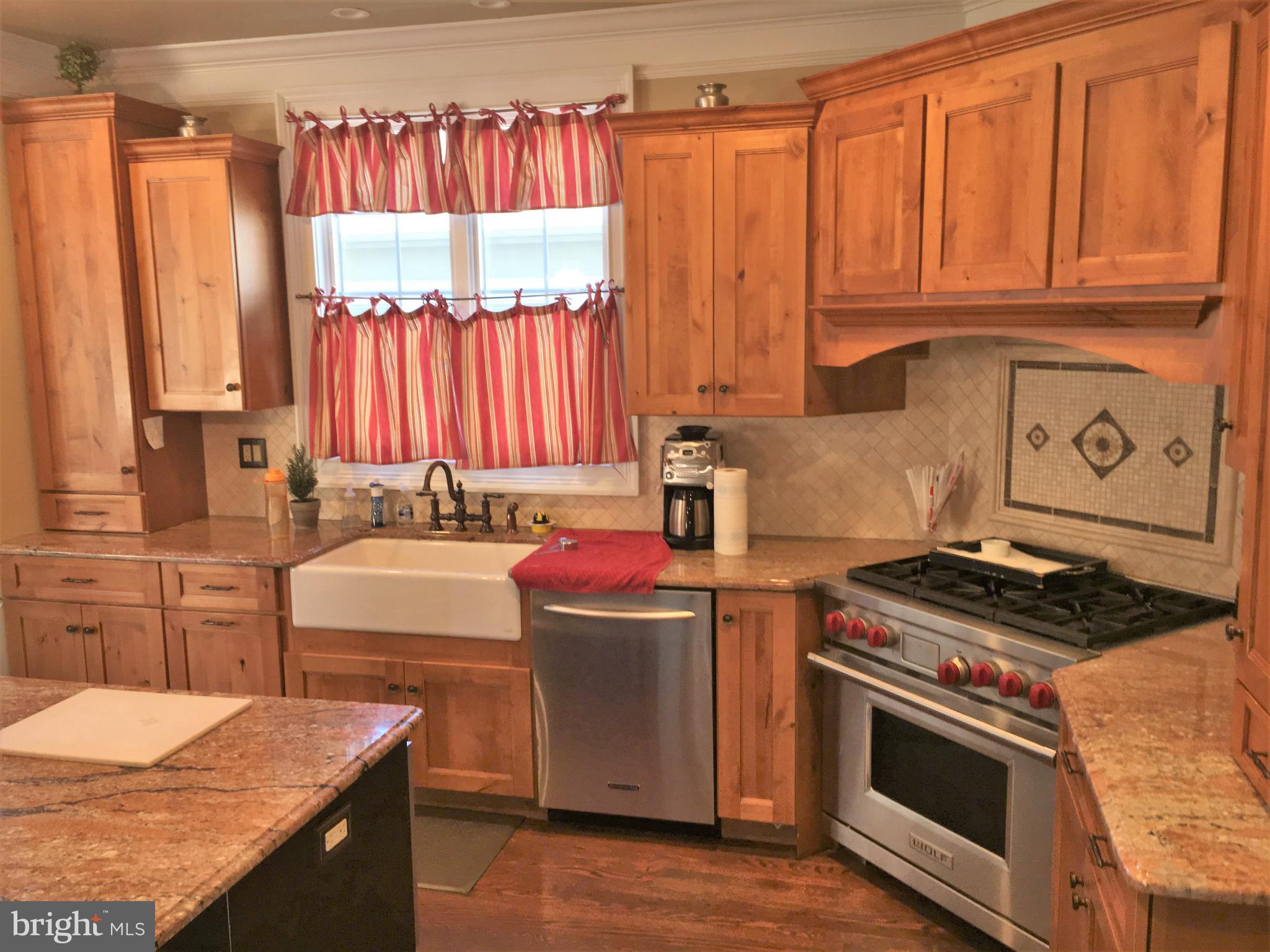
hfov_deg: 61.7
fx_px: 1064
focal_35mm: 29
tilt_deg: -8.6
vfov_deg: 48.2
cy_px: 476
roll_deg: +0.0
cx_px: 635
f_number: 2.2
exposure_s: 1/30
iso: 50
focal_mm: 4.15
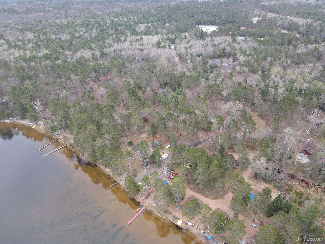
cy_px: 122
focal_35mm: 24
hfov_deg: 71.6
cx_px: 162
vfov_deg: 56.8
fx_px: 225
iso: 100
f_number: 2.8
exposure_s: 1/25
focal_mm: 4.5
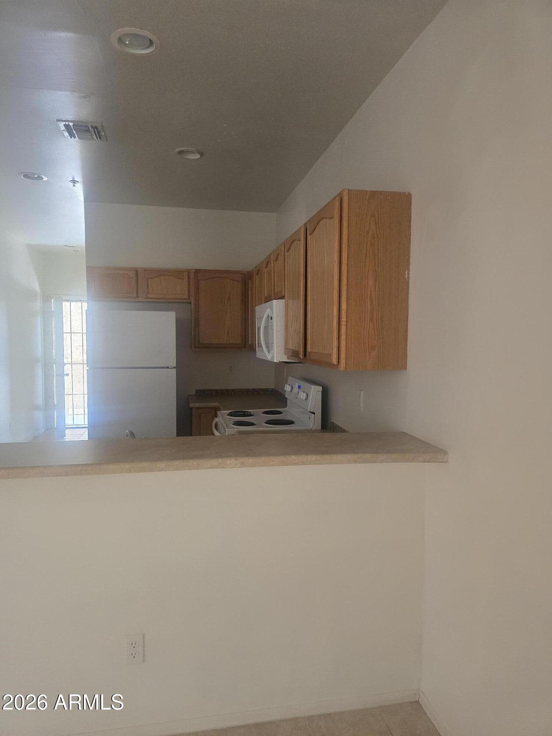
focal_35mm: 23
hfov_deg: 58.9
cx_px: 276
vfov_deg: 73.9
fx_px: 489
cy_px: 368
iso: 500
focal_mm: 6.3
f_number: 1.7
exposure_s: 1/120
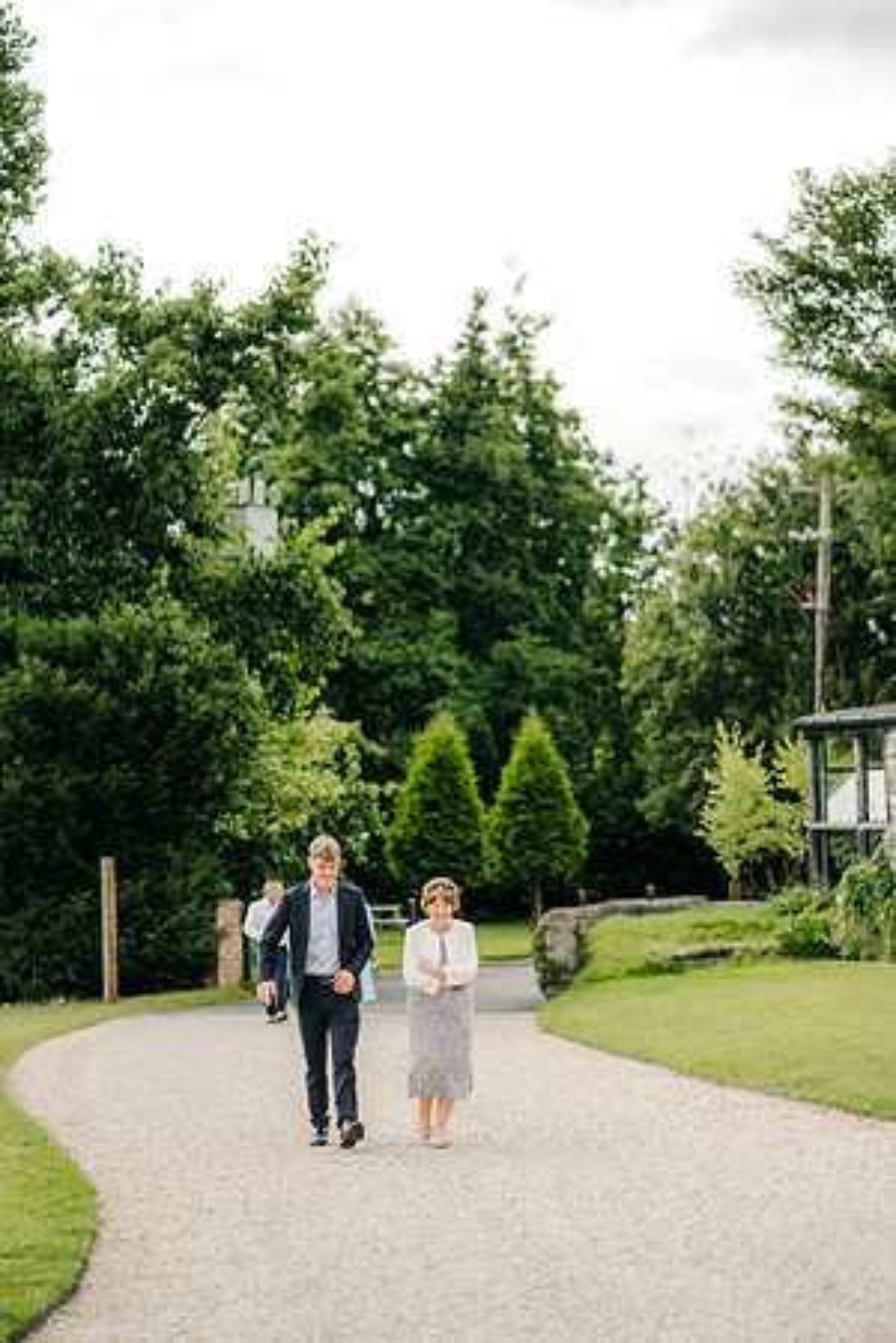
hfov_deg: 16.1
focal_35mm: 85
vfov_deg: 23.9
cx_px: 448
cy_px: 672
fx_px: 3173
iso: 100
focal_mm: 85
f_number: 2
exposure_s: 1/2000
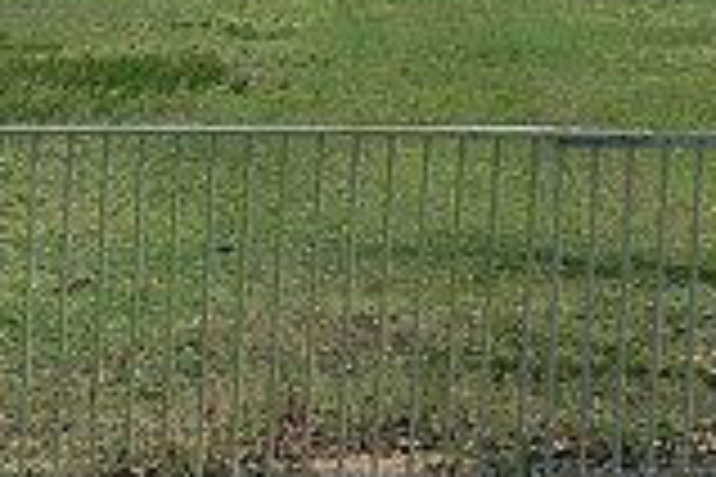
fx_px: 3043
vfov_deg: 9.0
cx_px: 342
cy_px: 153
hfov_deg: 13.4
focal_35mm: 153
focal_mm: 28
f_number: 11
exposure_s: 1/160
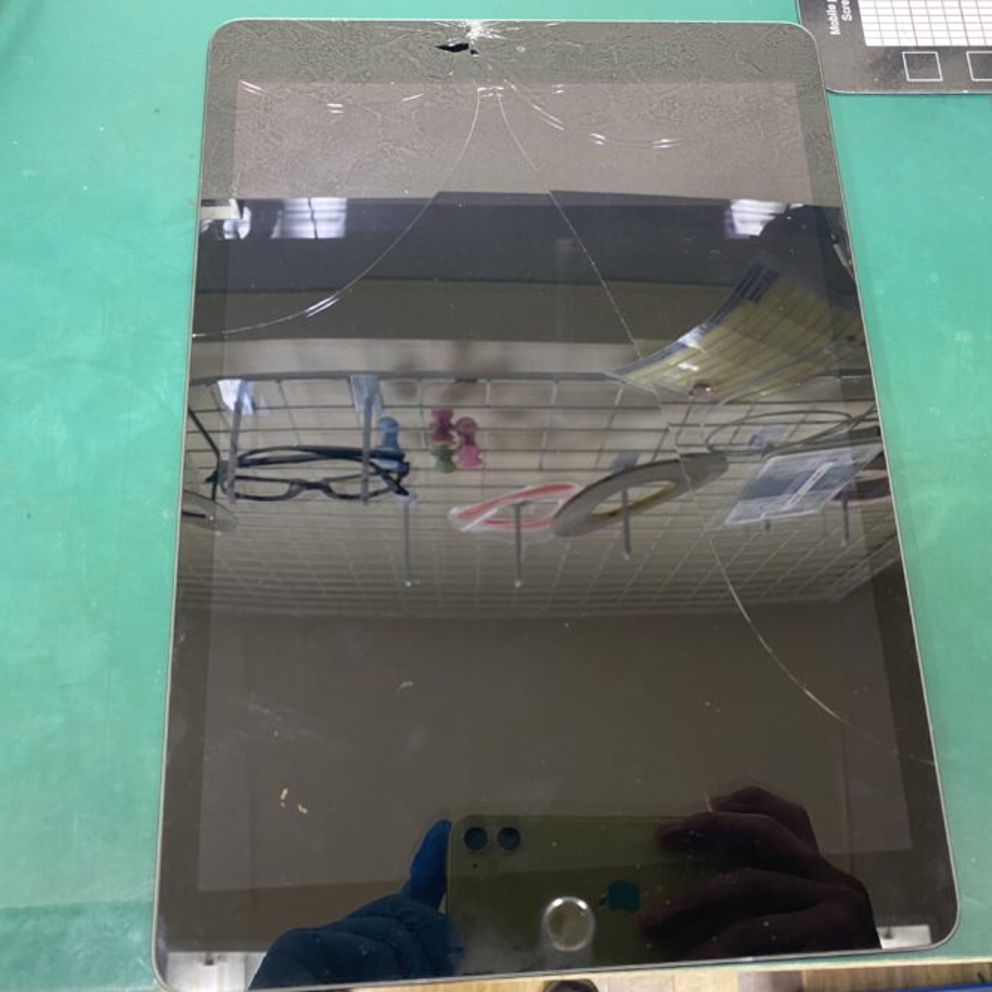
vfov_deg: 52.5
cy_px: 495
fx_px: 1005
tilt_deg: -71.5
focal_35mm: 31
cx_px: 555
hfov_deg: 52.4
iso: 160
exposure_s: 1/50
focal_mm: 4.25
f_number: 1.8
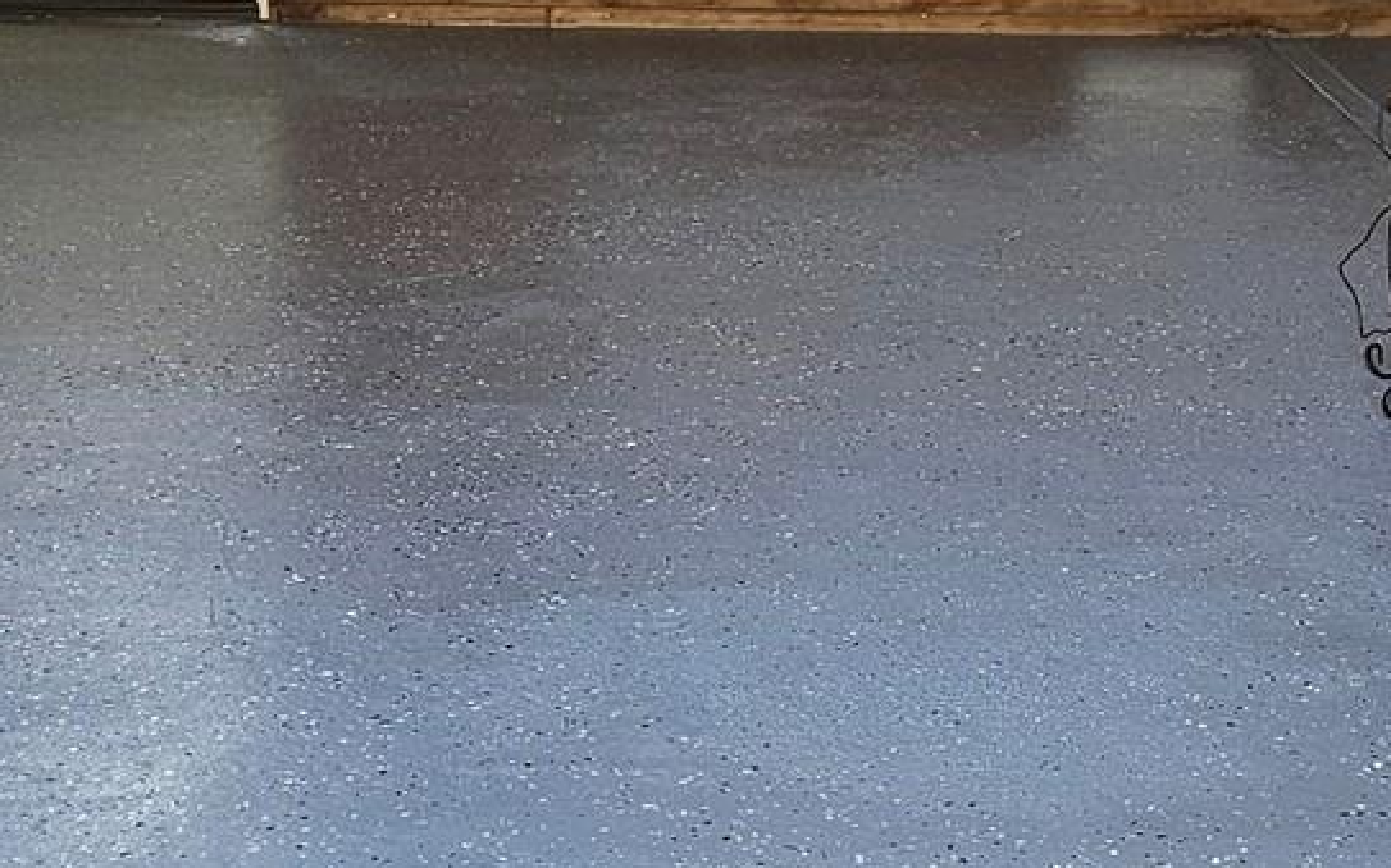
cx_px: 797
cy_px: 571
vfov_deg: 14.2
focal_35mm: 92
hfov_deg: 22.5
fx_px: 3487
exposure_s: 1/180
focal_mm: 5.4
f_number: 1.8
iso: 160
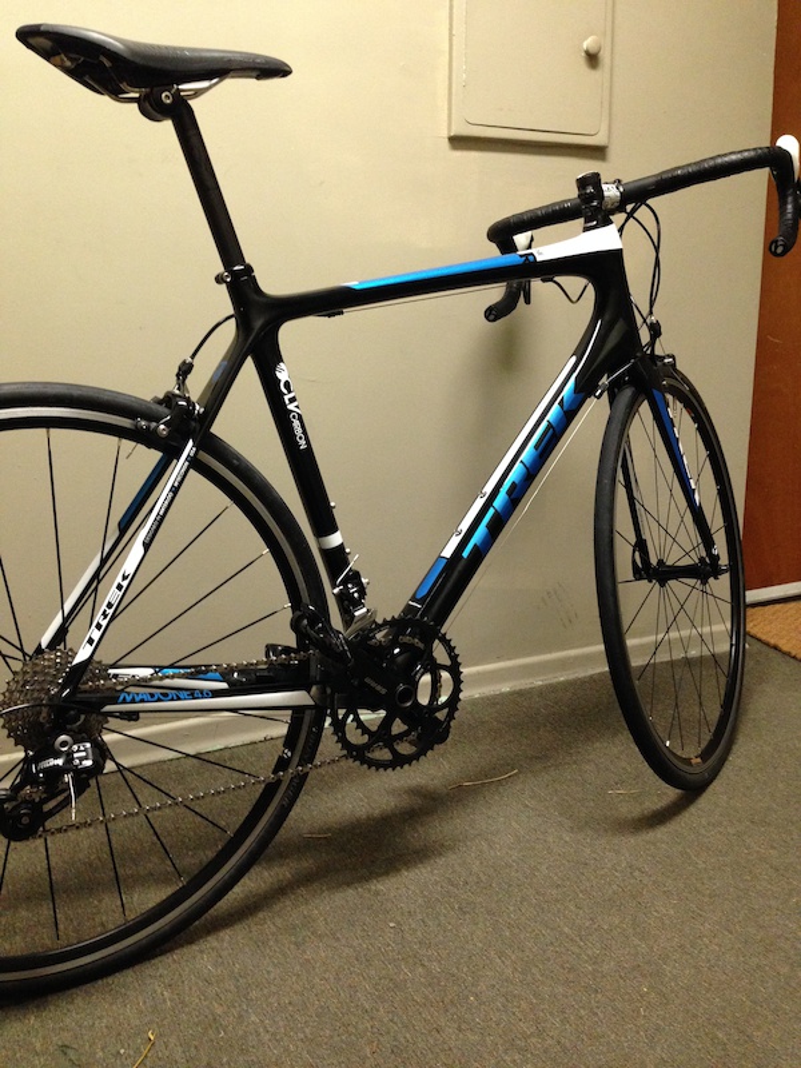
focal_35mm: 33
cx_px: 400
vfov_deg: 55.4
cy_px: 534
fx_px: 1018
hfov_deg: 42.9
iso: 320
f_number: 2.4
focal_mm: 4.12
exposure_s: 1/20
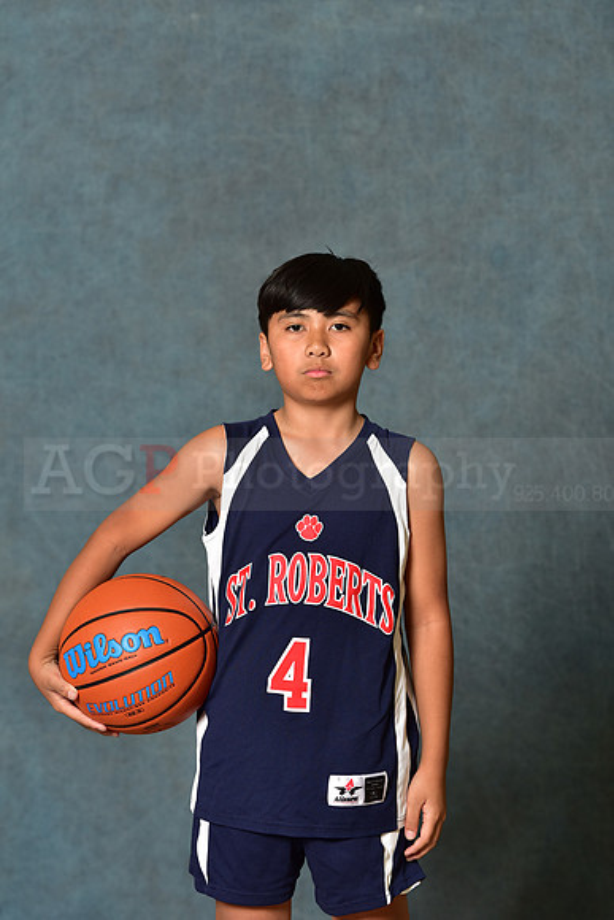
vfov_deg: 19.5
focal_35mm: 105
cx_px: 307
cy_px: 460
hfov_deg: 13.0
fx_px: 2684
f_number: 4.5
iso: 320
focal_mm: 105
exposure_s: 1/200
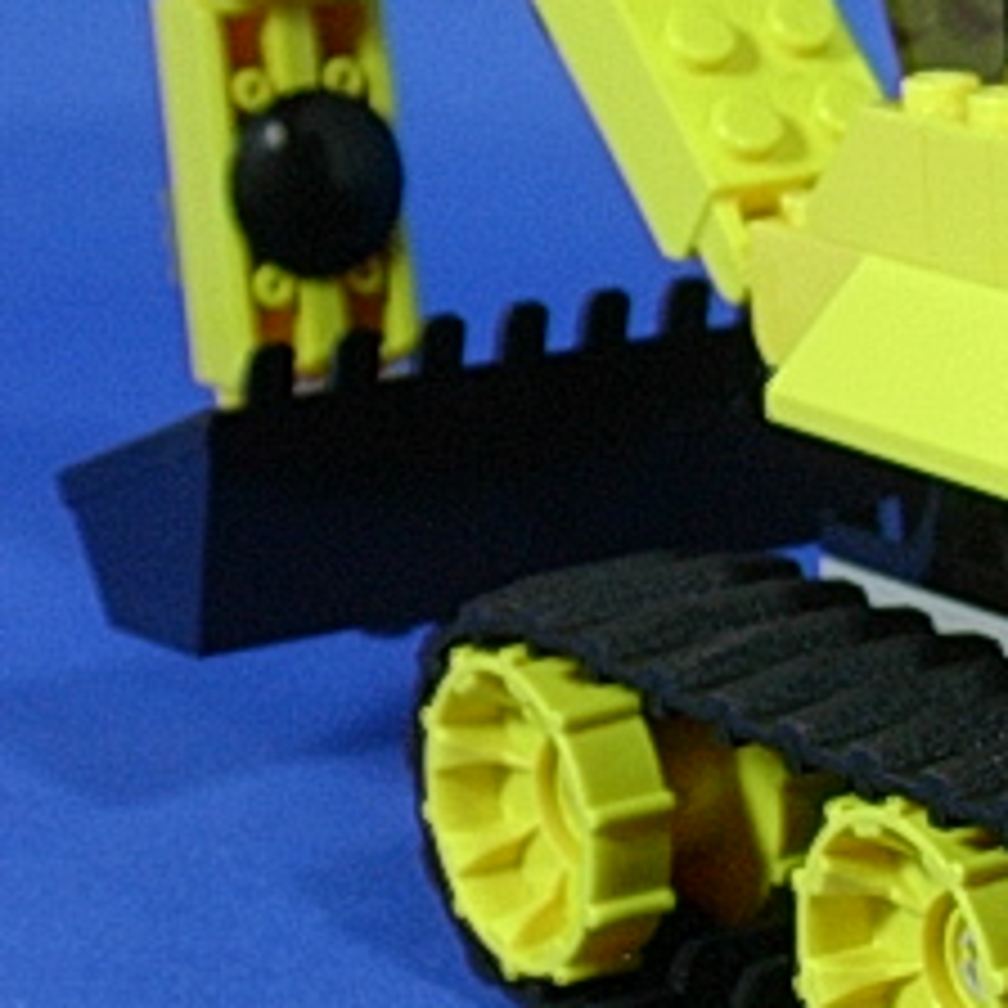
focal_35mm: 159
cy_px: 500
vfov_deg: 11.0
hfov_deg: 10.7
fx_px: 5238
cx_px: 1372
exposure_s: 1/11.9
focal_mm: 9.6
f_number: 3.5
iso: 70
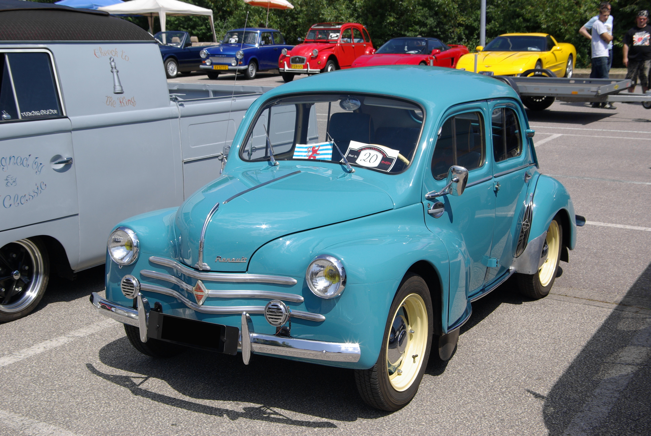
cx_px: 326
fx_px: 842
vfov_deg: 29.0
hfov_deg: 42.3
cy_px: 218
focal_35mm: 46
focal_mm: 31
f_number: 11
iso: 100
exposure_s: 1/180
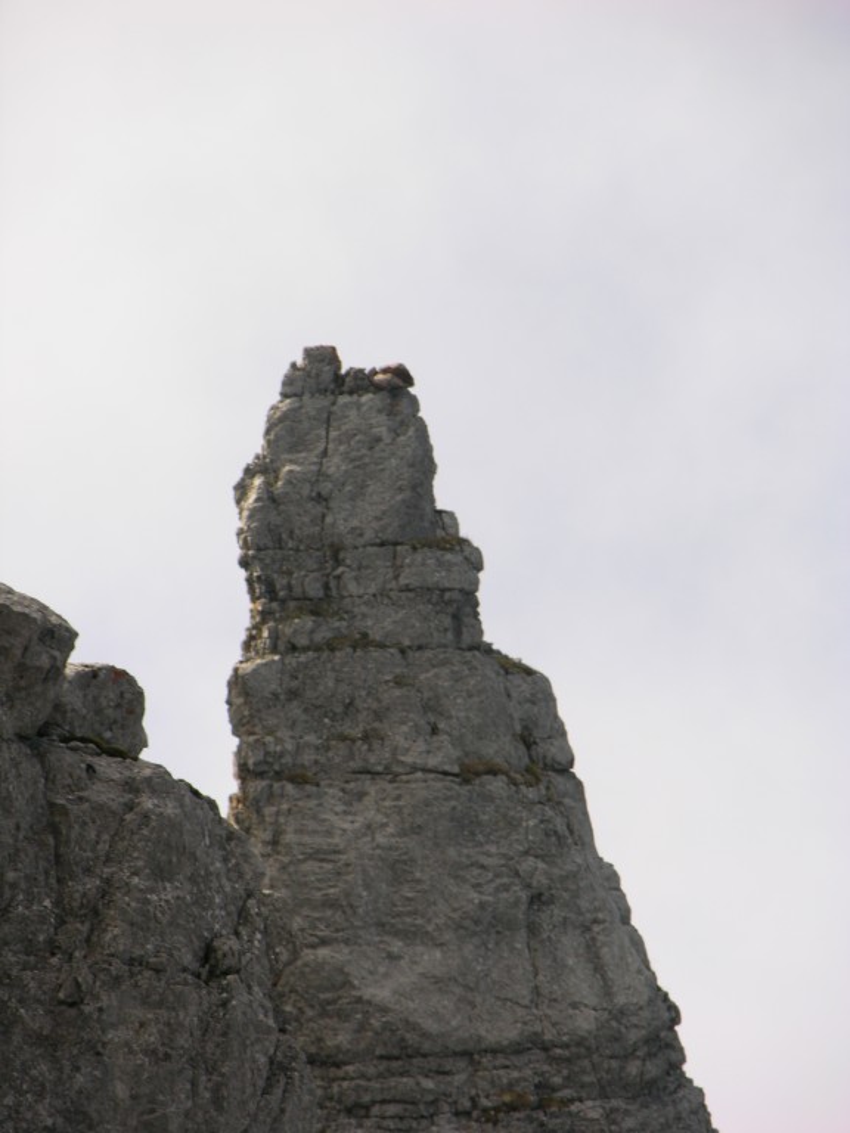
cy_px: 566
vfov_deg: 7.1
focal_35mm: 280
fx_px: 9167
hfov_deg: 5.3
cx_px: 425
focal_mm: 71.2
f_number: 4.7
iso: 50
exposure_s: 1/305
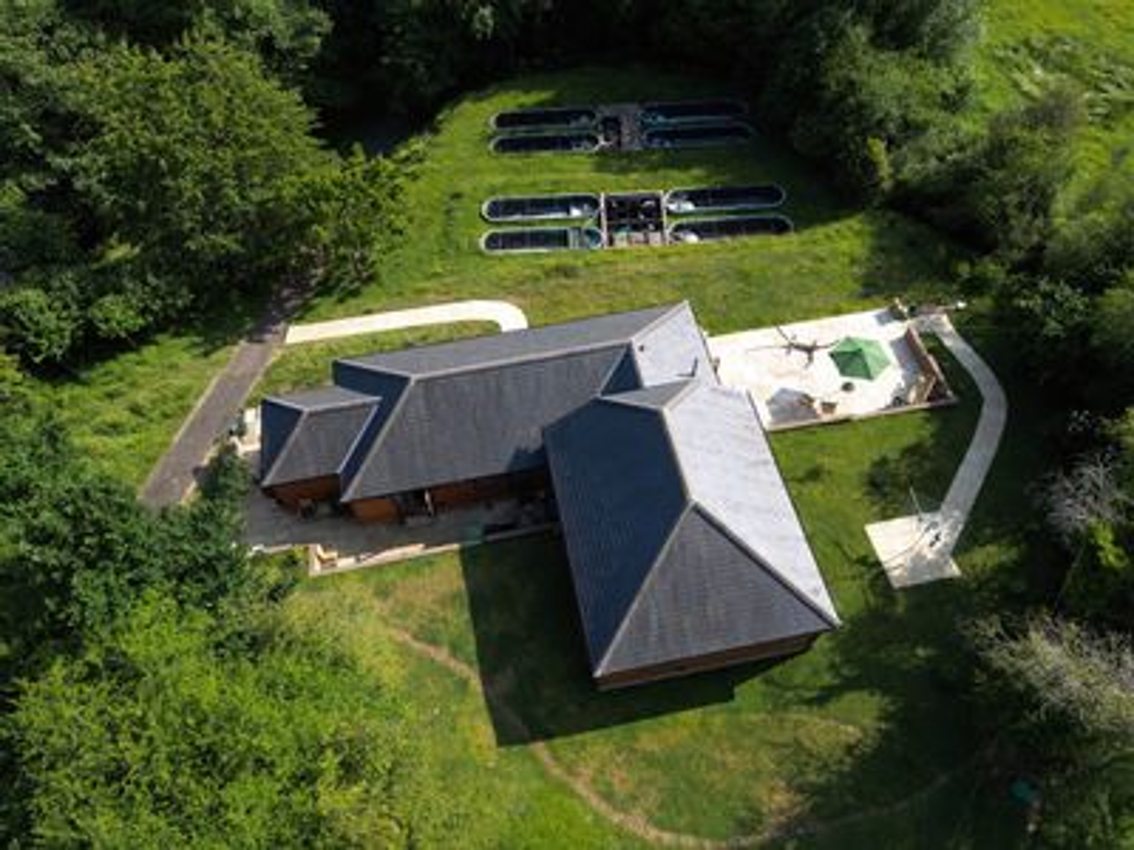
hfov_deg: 71.6
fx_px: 786
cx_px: 567
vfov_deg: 56.8
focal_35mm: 24
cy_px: 425
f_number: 1.7
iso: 100
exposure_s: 1/1250
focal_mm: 6.72
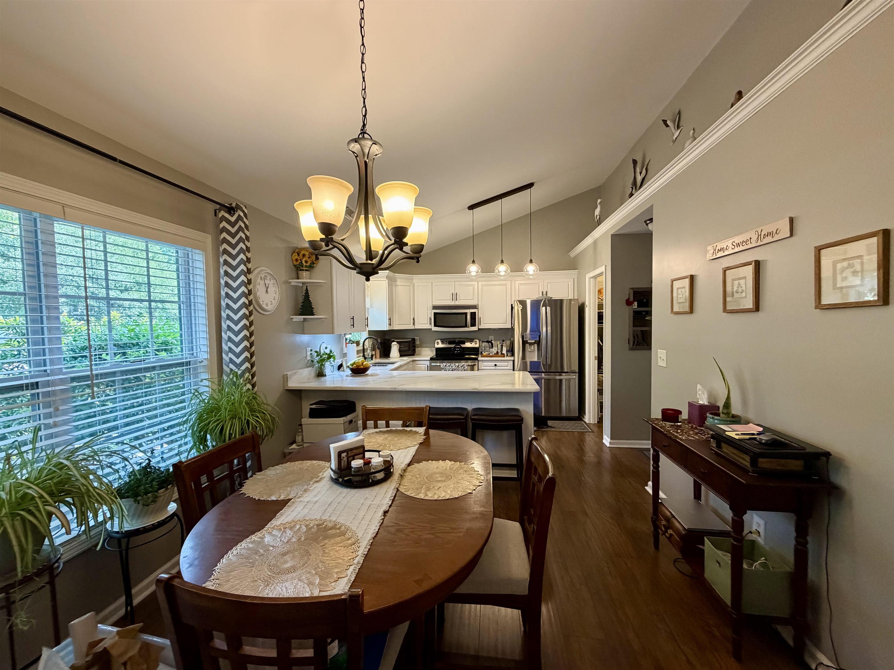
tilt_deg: -1.0
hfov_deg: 102.1
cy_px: 335
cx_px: 447
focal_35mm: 14
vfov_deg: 85.7
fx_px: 362
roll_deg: +1.4
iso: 320
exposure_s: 1/120
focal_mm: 2.22
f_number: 2.2
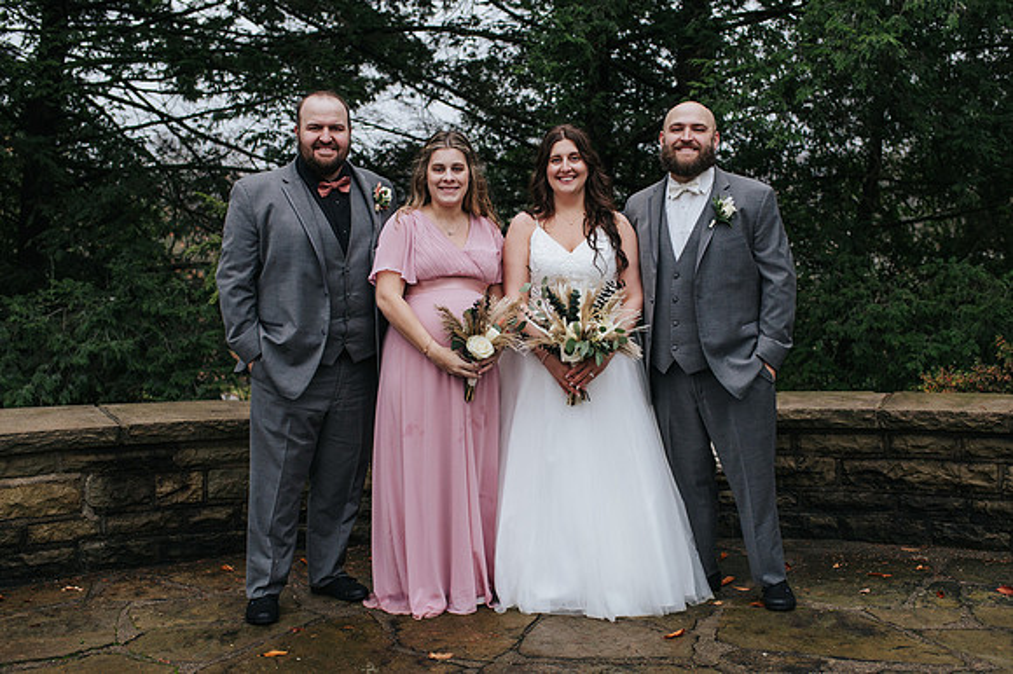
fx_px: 1144
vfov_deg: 32.8
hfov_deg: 47.7
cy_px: 372
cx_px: 531
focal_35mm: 41
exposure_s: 1/320
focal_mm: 35
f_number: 3.2
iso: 800
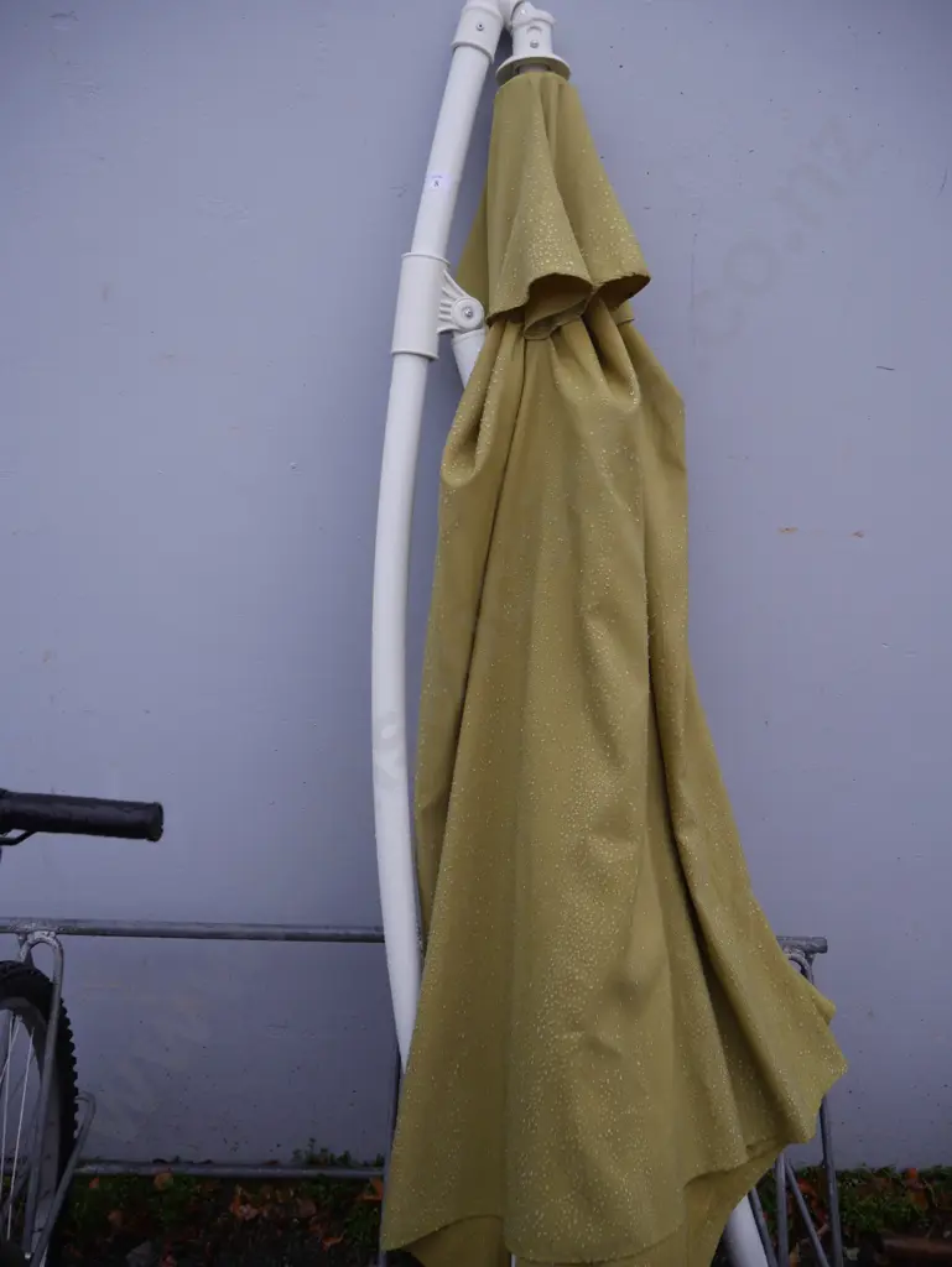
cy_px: 634
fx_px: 1026
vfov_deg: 63.4
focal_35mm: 28
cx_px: 476
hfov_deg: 49.8
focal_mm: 14
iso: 200
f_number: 3.5
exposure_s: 1/125
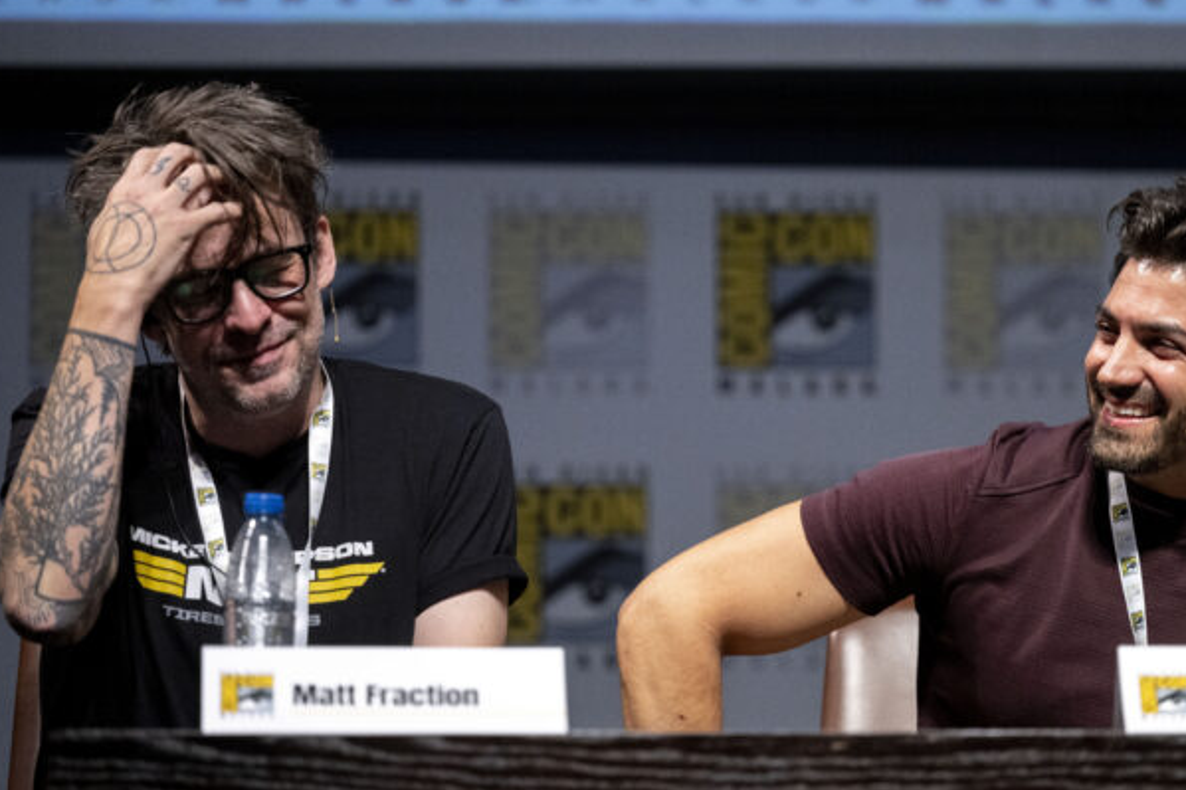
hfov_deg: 9.9
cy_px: 387
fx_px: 6817
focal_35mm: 207
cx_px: 731
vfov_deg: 6.6
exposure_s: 1/400
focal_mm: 155
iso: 2500
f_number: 2.8
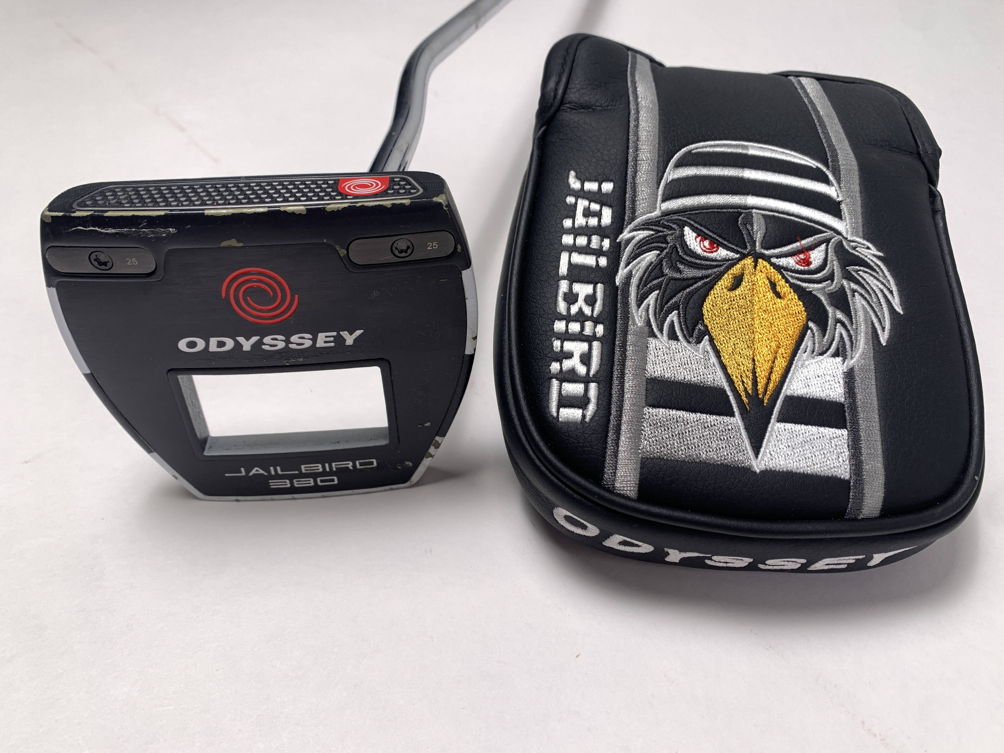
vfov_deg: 53.1
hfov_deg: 67.3
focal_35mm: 26
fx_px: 754
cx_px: 502
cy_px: 376
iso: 25
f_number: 1.8
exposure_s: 1/124
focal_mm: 4.25
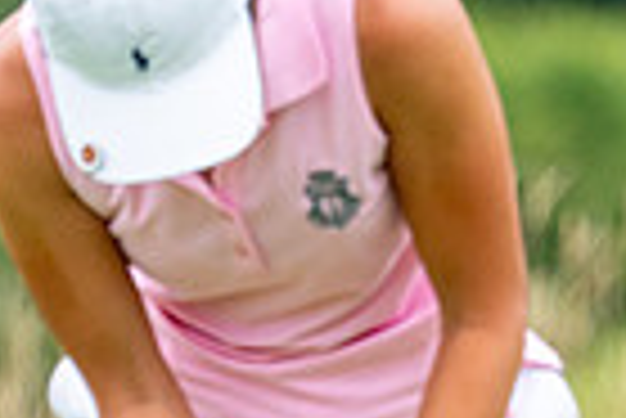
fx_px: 32603
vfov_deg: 0.7
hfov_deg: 1.1
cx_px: 603
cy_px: 854
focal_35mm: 1873
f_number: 4.5
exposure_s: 1/1000
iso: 400
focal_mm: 300
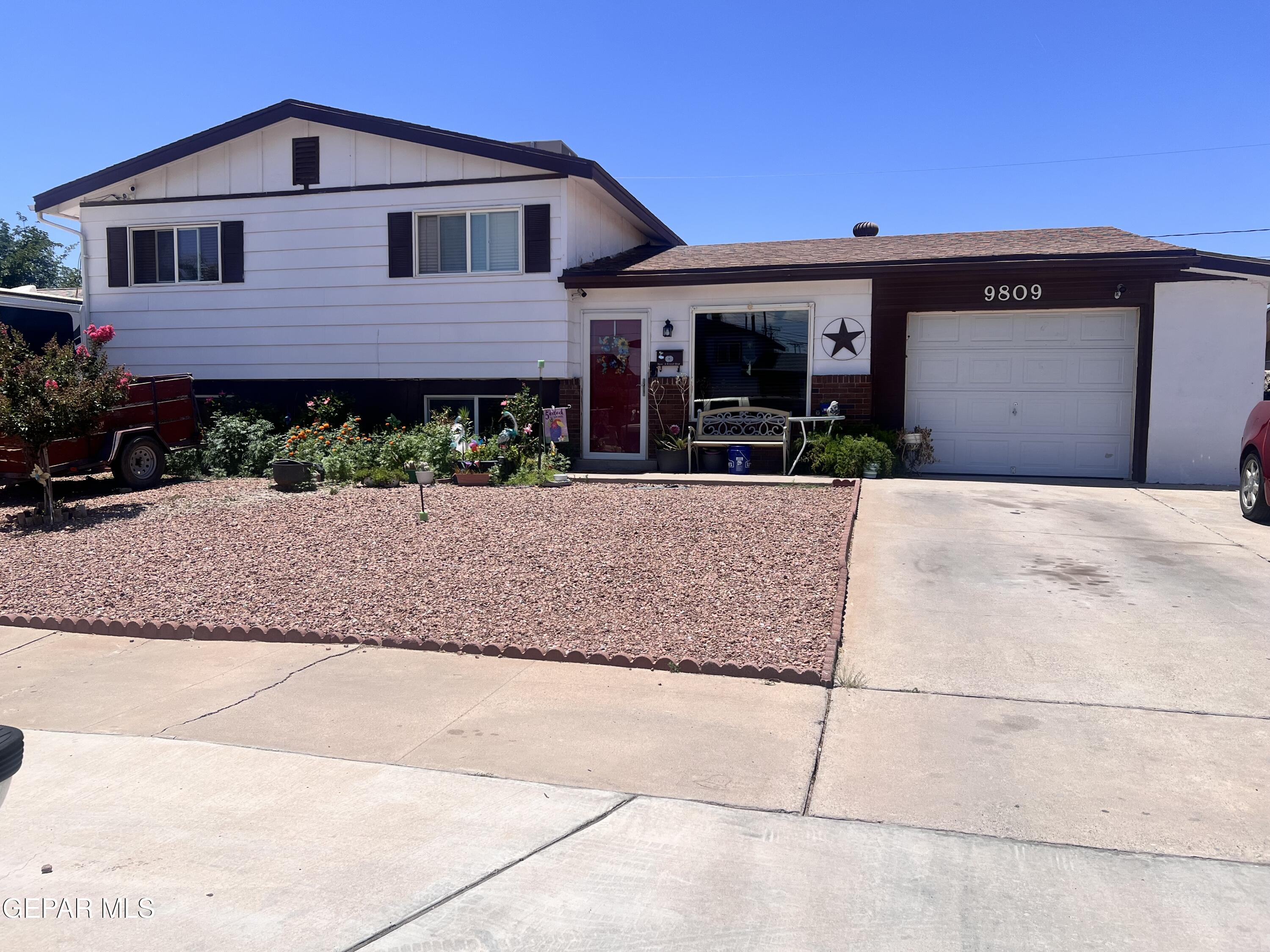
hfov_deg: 67.3
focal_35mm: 26
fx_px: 954
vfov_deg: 53.1
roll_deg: -0.7
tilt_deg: -4.4
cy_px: 476
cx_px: 635
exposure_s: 1/6579
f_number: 1.5
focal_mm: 5.7
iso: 50
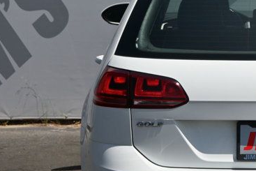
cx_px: 275
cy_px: 81
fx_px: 1252
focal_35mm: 176
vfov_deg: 7.8
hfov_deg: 11.5
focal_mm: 42
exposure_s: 1/400
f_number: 7.1
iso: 100
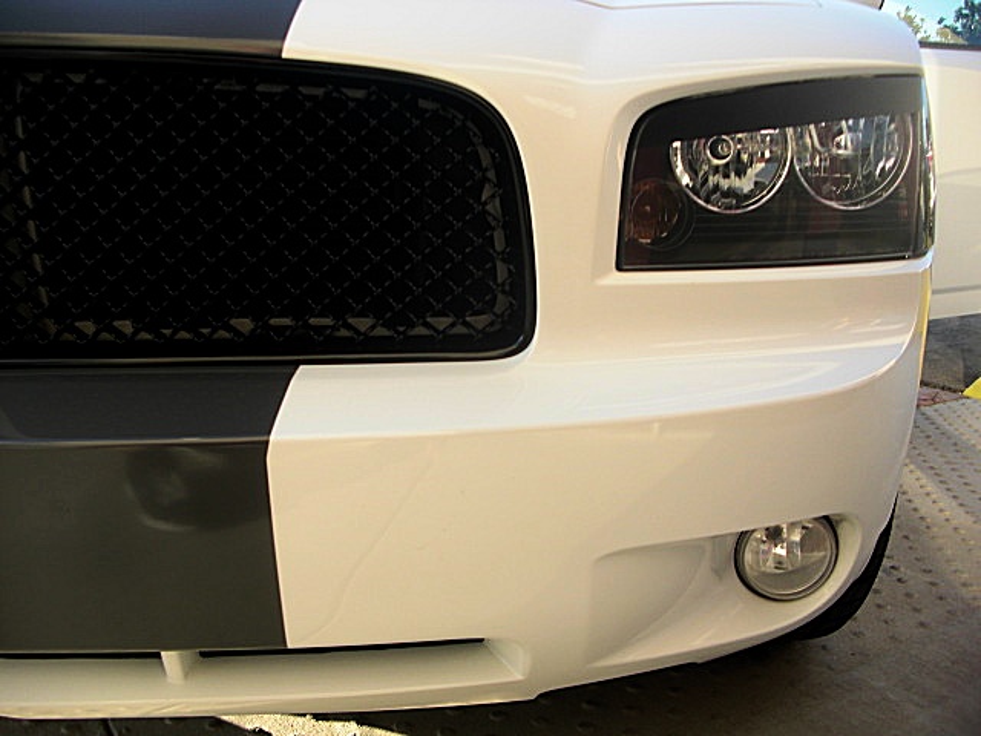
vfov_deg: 39.7
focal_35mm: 36
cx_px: 490
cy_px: 368
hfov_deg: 51.4
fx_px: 1020
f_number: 2.8
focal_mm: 6.3
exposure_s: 1/160
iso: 50
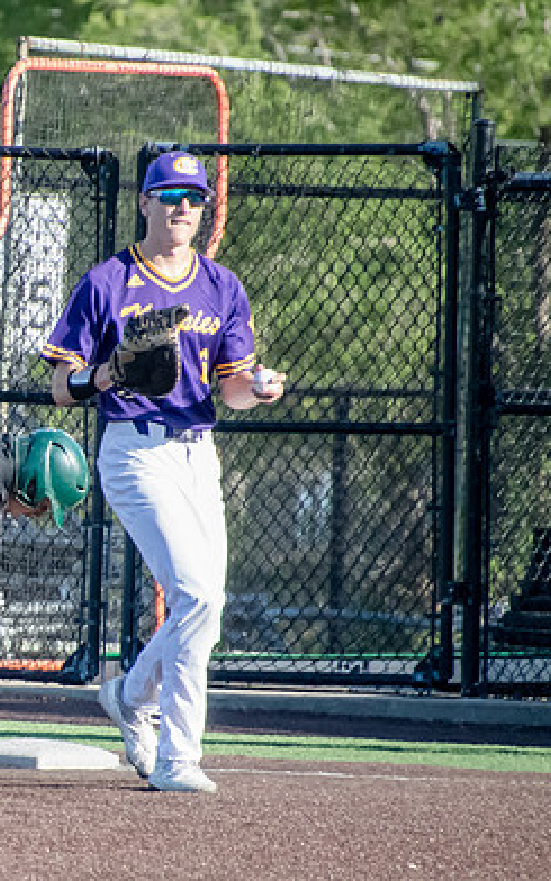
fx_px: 23041
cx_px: -176
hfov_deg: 1.4
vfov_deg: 2.2
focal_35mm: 959
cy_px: 523
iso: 2500
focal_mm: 350
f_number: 6.3
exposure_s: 1/2000
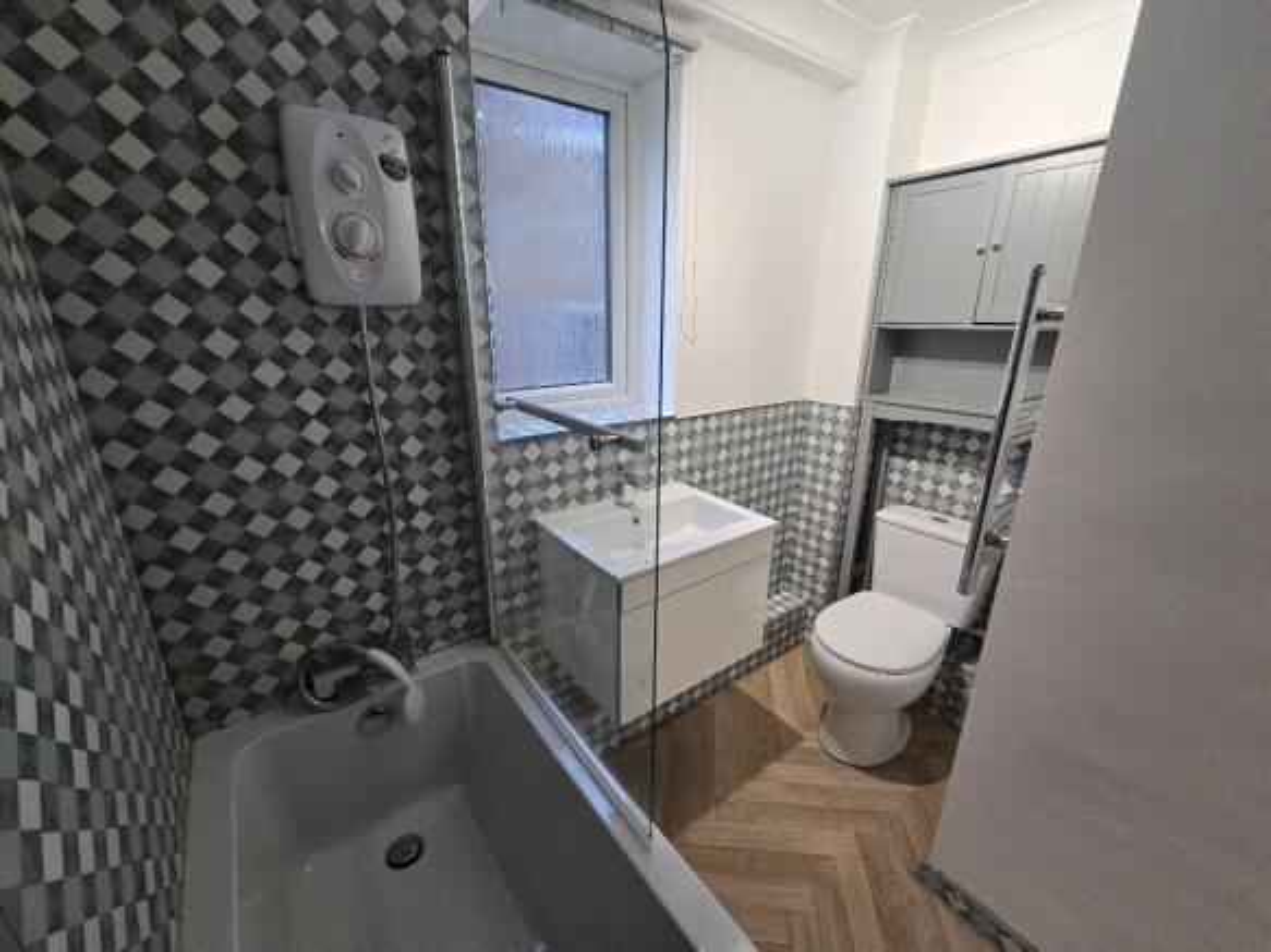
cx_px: 636
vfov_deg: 89.9
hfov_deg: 106.2
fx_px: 477
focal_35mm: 13
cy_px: 476
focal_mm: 2.2
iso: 400
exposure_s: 1/100
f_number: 2.2
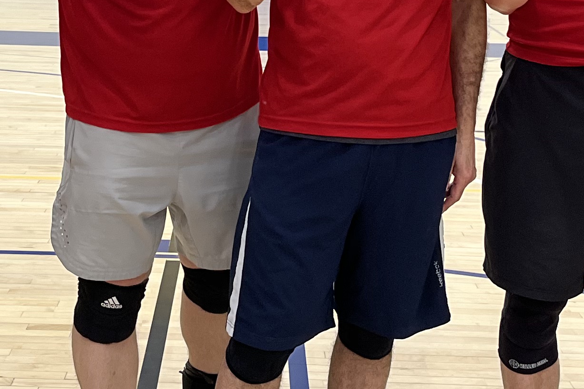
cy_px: 60
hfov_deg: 22.8
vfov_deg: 15.2
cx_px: 221
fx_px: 1444
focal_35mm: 89
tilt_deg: -6.0
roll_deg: -1.6
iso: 125
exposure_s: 1/120
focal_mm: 5.1
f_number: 1.6
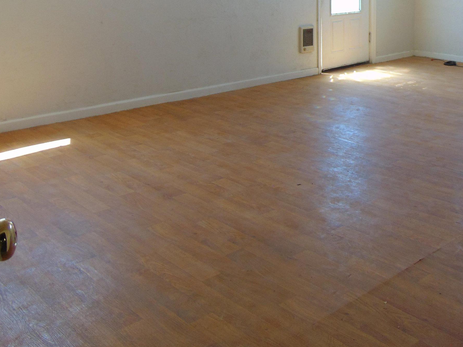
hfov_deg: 42.8
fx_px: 575
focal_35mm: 43
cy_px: 78
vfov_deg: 32.8
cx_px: 333
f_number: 3
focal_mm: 4.5
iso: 80
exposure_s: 1/50
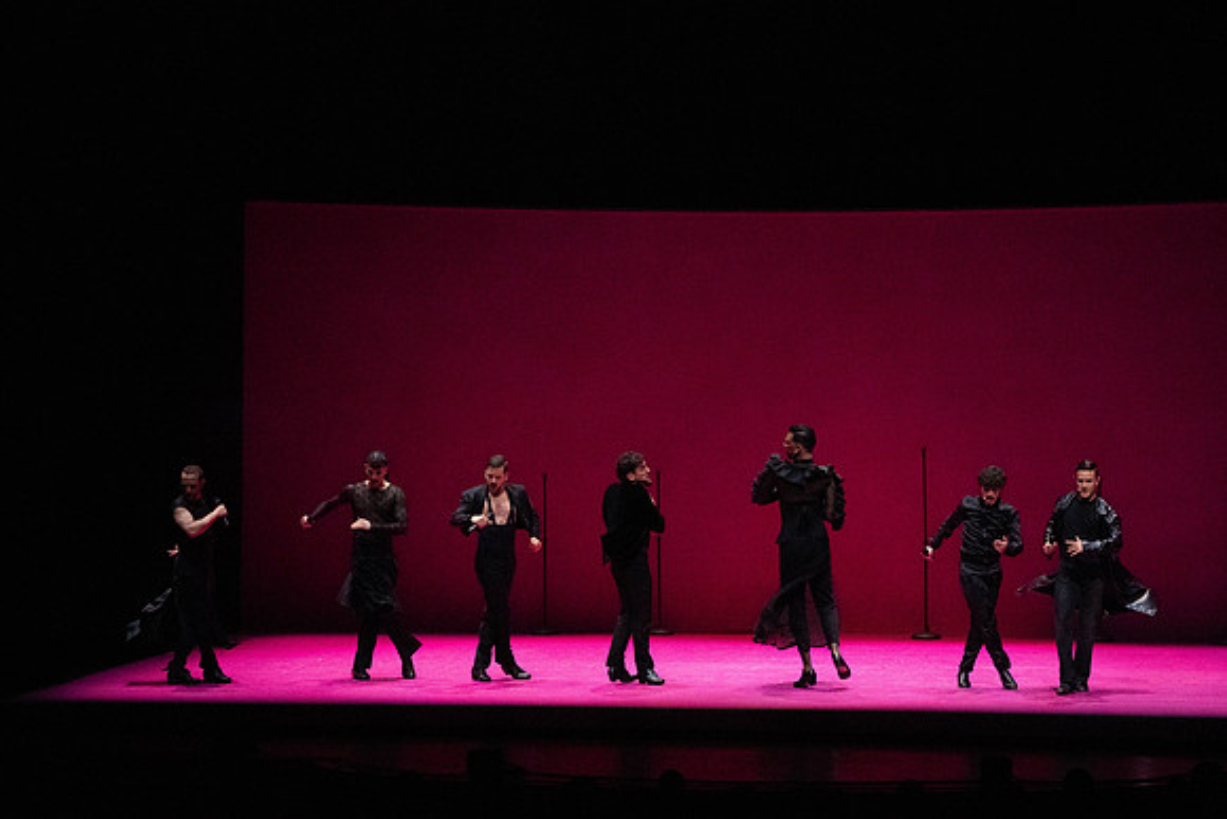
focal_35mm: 135
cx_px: 614
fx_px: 4602
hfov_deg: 15.2
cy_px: 410
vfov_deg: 10.2
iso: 25600
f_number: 10
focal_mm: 135
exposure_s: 1/400
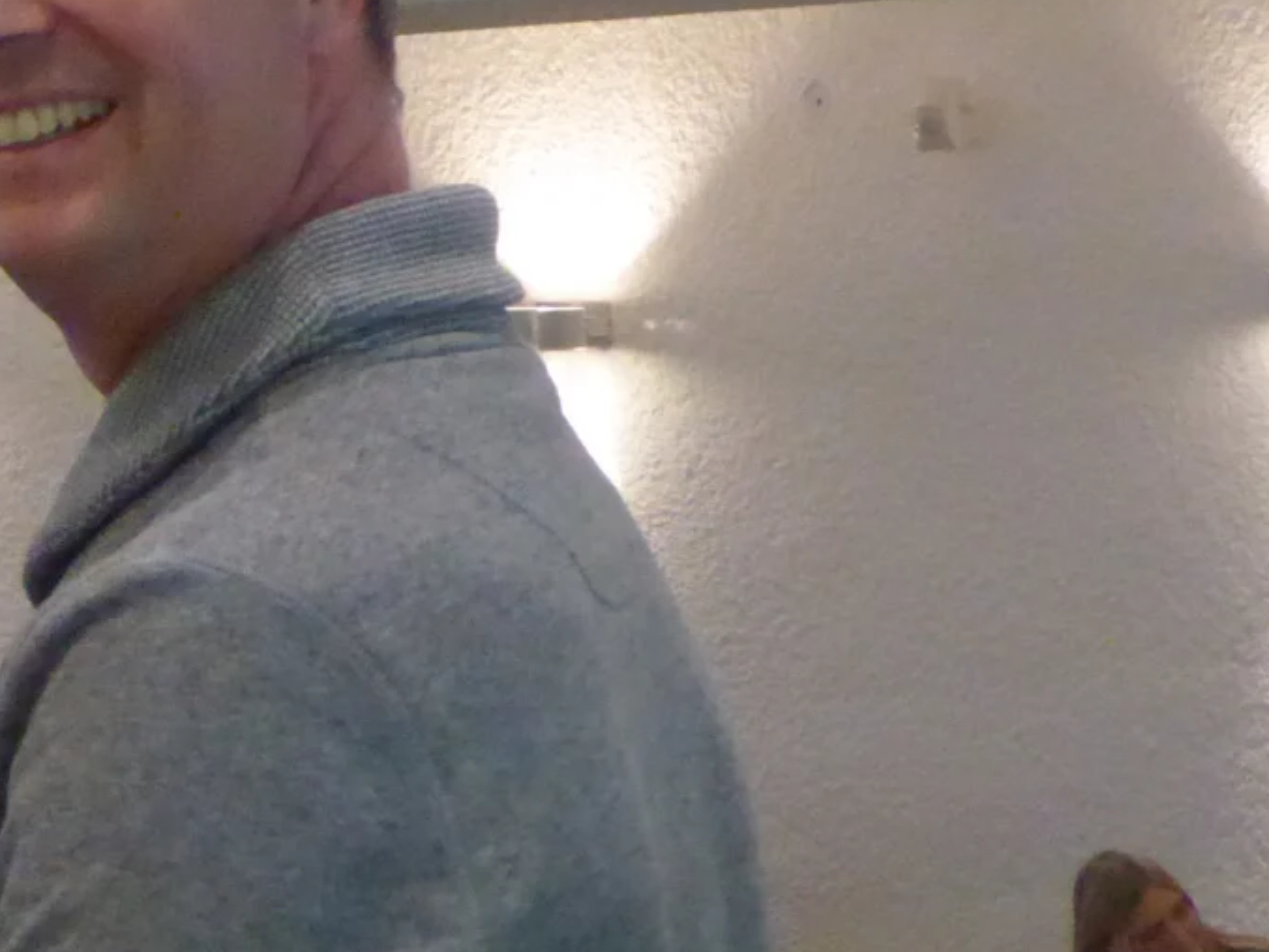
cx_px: -161
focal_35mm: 192
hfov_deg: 10.2
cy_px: 202
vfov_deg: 7.7
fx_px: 7040
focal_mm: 10.9
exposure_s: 1/50
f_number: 4.3
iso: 1600
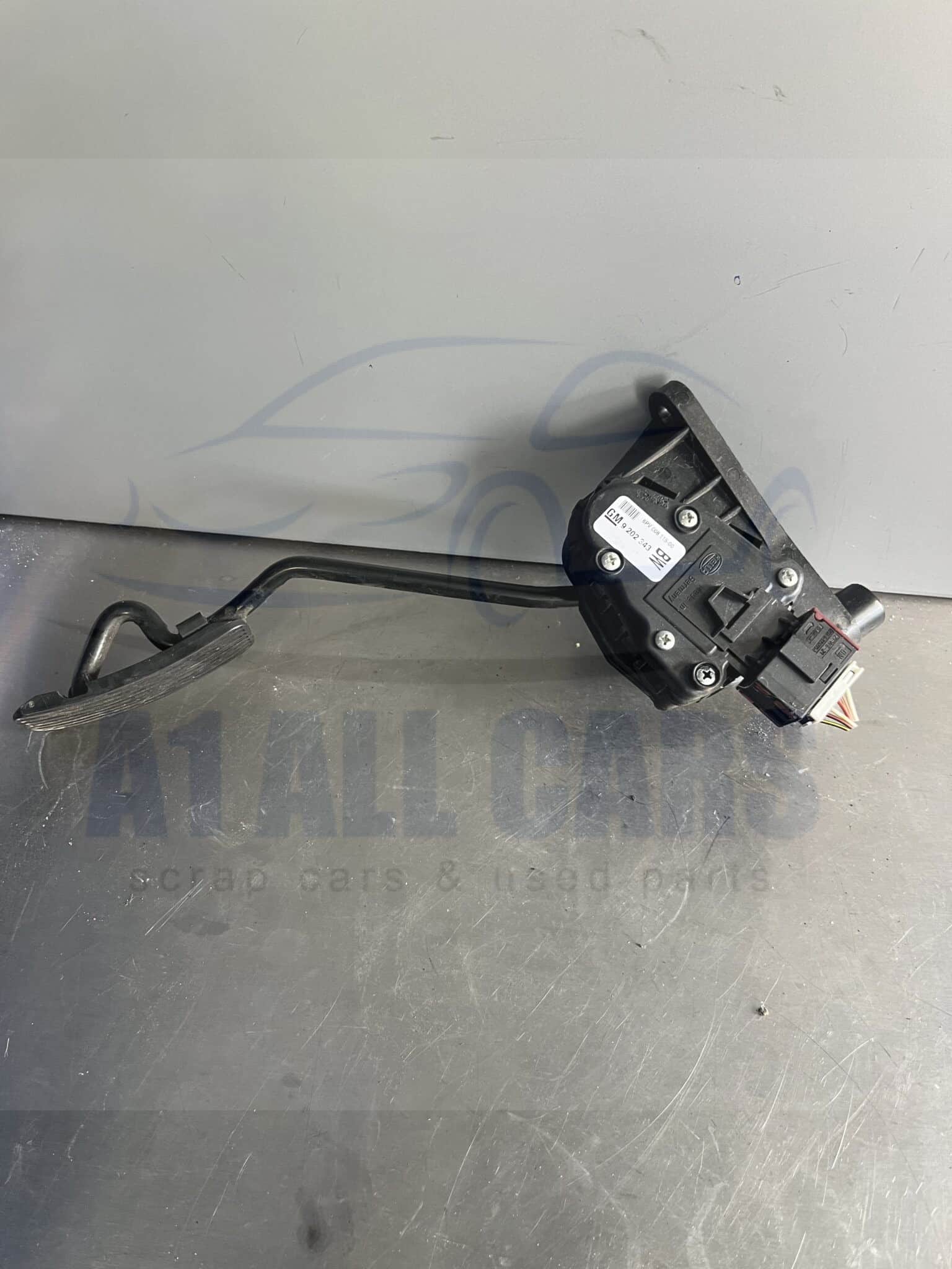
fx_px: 953
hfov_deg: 53.1
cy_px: 634
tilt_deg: -45.8
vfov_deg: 67.3
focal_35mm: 26
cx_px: 476
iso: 125
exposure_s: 1/67
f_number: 1.6
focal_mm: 5.1
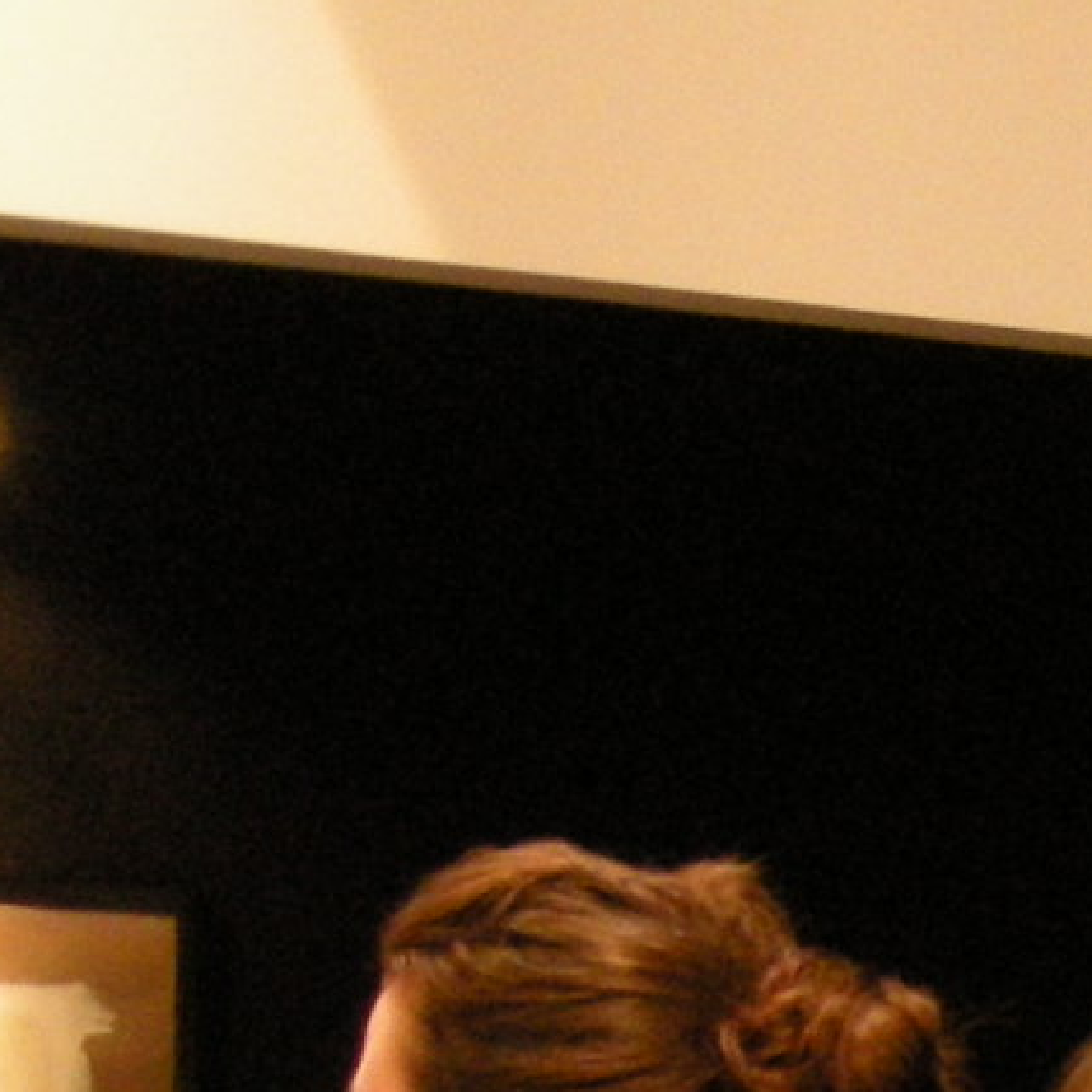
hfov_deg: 8.2
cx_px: 3042
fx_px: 6674
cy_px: 2105
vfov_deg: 8.9
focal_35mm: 187
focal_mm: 7.5
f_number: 2.7
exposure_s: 1/39.2
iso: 400
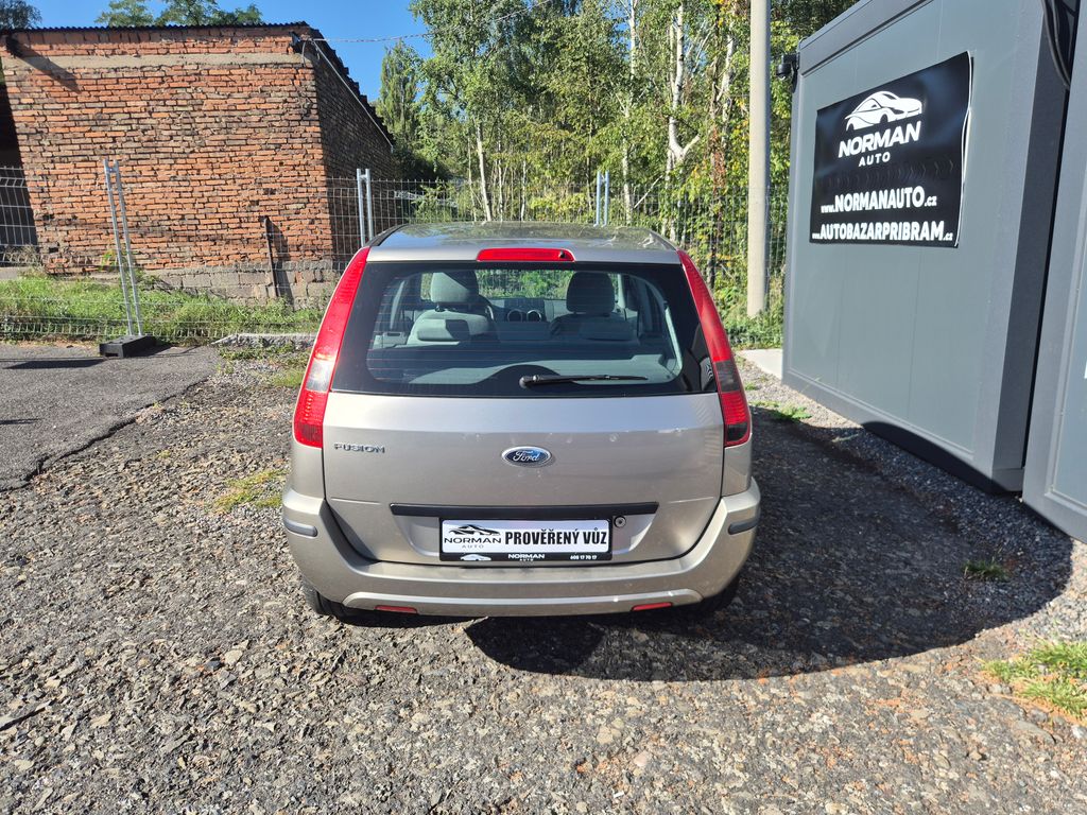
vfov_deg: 58.9
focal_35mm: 23
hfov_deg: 73.9
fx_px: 722
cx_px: 544
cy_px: 408
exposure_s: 1/872
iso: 25
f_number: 1.8
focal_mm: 5.4
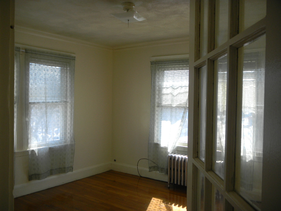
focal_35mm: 35
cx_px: 140
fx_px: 284
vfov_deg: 40.7
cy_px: 106
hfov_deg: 52.6
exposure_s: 1/73.8
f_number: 3.6
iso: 80
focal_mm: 6.3
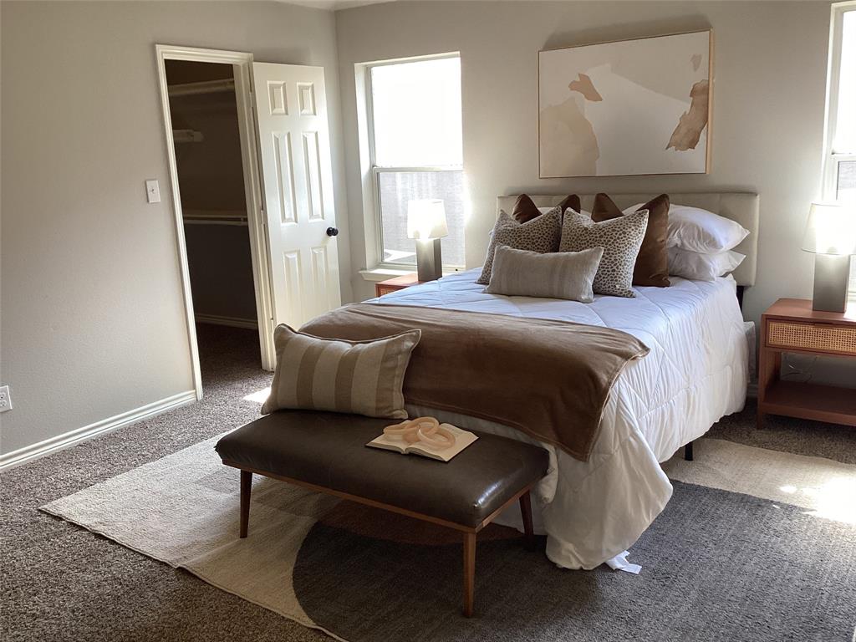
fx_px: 767
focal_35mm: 31
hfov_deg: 58.4
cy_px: 321
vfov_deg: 45.4
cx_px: 428
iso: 80
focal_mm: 3.3
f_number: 2.4
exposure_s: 1/120
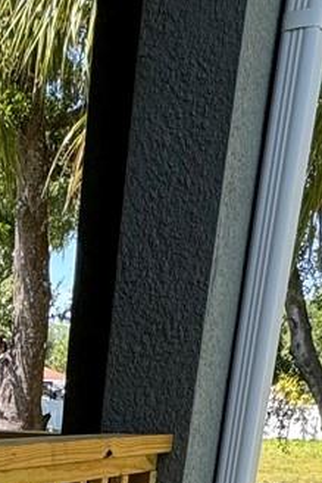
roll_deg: -0.7
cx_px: -113
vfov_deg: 21.2
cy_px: 823
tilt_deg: -25.5
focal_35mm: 71
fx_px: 952
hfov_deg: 17.8
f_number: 2.2
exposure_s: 1/244
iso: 40
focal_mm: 2.22
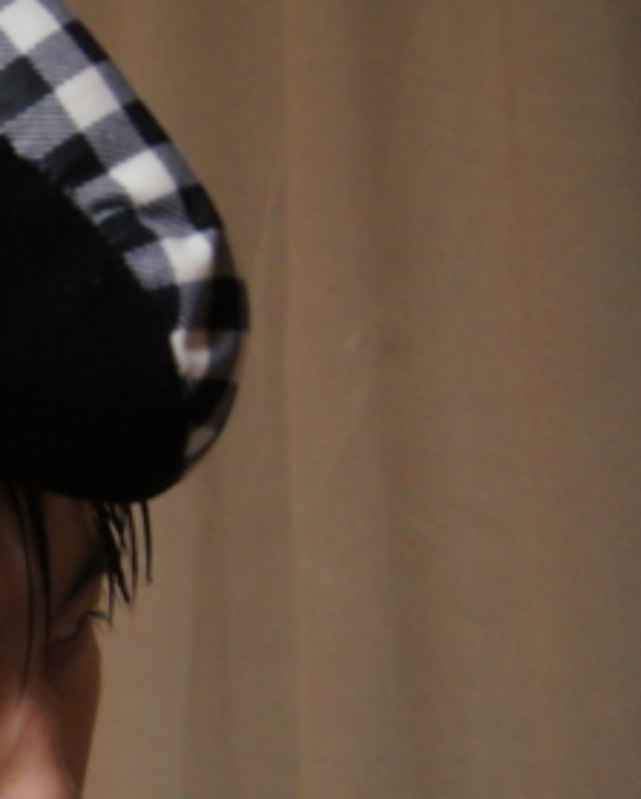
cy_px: 532
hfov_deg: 16.0
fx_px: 2107
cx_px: -302
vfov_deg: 21.4
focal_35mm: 89
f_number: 4
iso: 1600
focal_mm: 22
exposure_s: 1/30
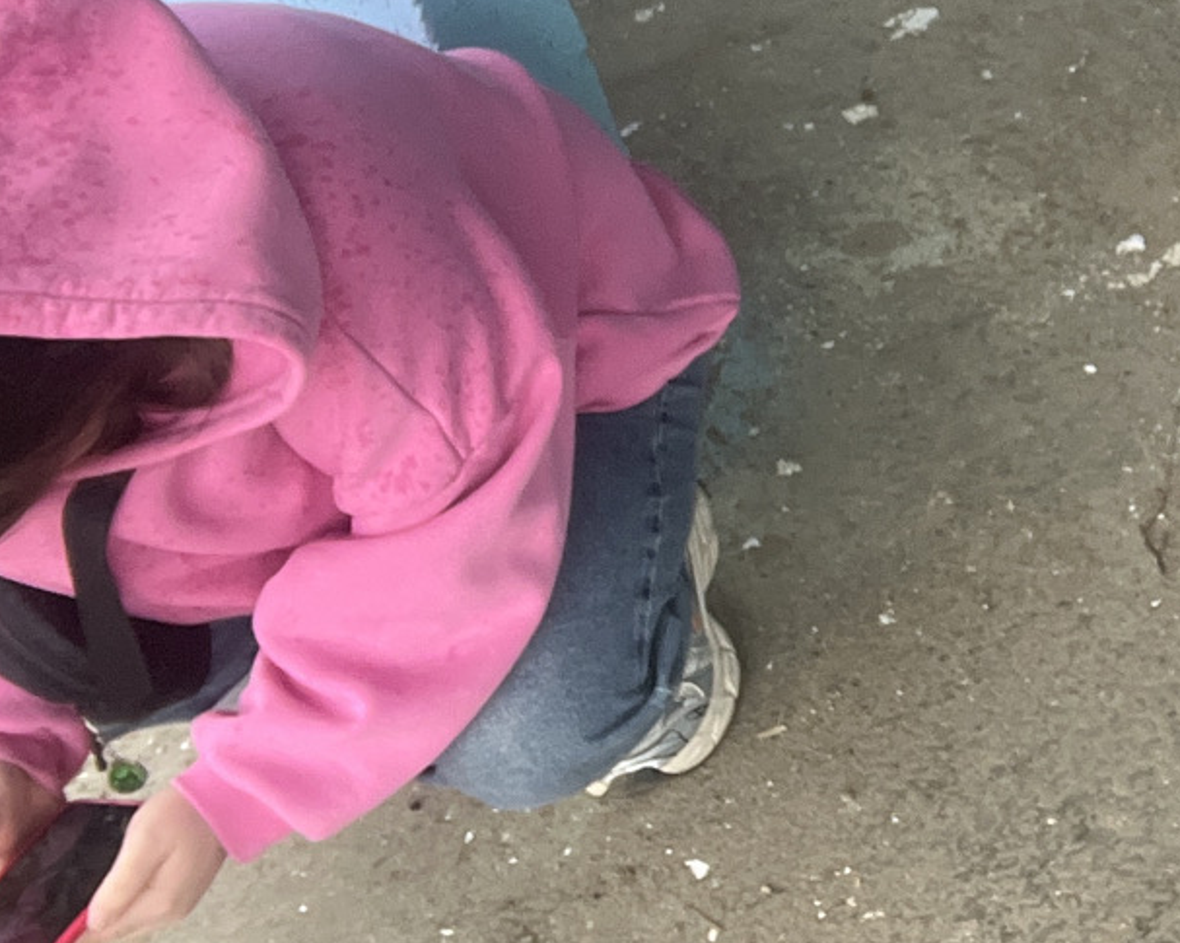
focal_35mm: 74
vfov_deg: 20.0
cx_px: 1565
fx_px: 2583
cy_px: -19
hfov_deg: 22.7
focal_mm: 2.71
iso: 100
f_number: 2.2
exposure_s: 1/60
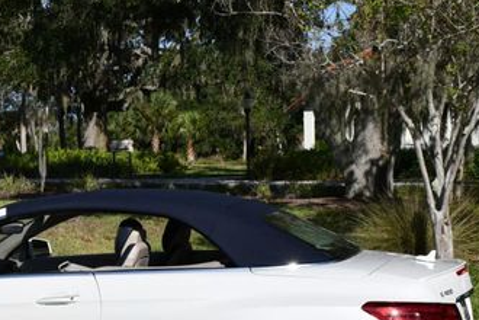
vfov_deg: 14.7
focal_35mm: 93
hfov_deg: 21.6
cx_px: 80
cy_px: 235
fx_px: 1237
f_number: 10
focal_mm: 24
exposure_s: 1/400
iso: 100
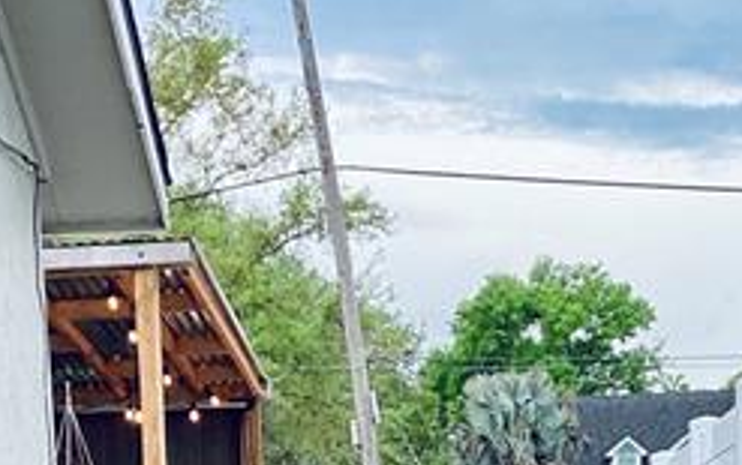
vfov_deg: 11.3
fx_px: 2065
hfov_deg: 20.4
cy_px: 999
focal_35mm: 102
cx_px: 321
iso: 32
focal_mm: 3.3
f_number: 2.4
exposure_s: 1/120
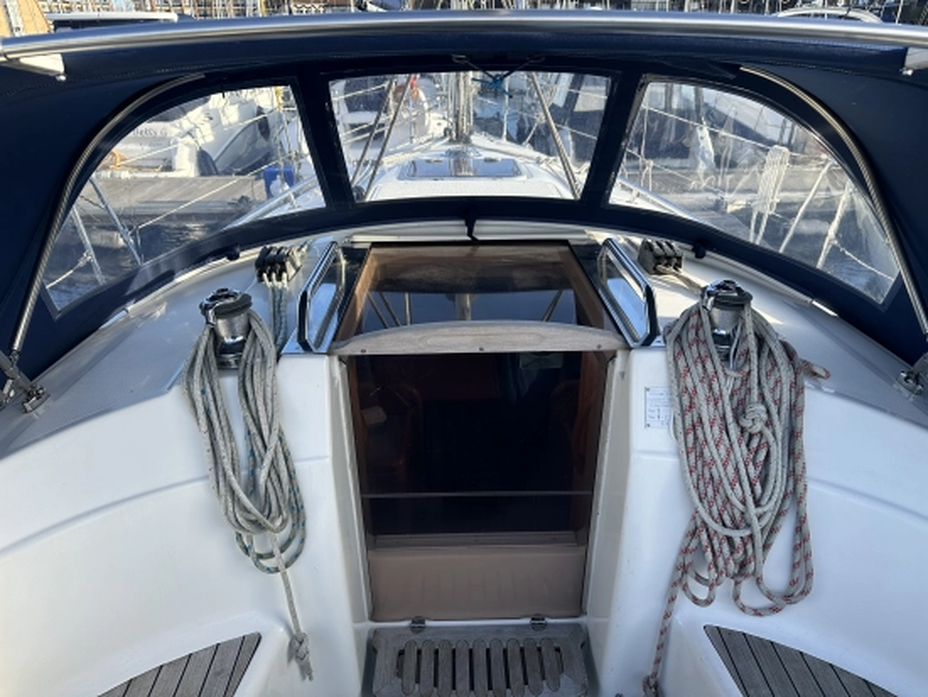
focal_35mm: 24
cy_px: 348
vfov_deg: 56.9
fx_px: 644
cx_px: 464
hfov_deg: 71.6
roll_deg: +0.9
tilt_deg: -24.8
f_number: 1.78
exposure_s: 1/1050
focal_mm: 6.86
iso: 80
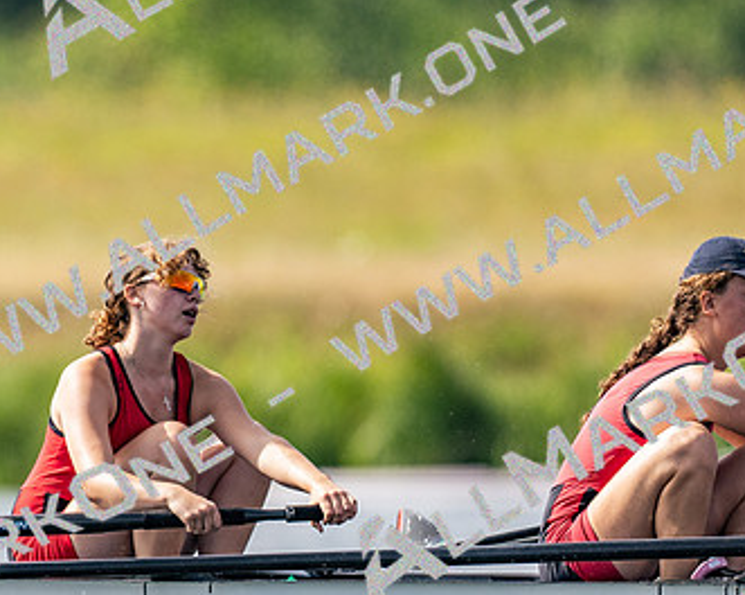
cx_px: 167
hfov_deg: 1.3
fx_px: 32660
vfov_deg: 1.0
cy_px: 409
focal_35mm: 1483
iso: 180
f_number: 4
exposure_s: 1/2500
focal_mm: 600
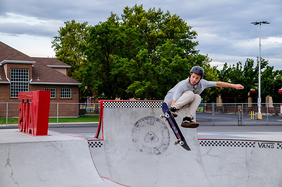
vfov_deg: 17.9
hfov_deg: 26.6
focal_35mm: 76
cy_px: 94
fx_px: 595
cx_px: 141
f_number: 9
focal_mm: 75
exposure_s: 1/400
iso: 2500
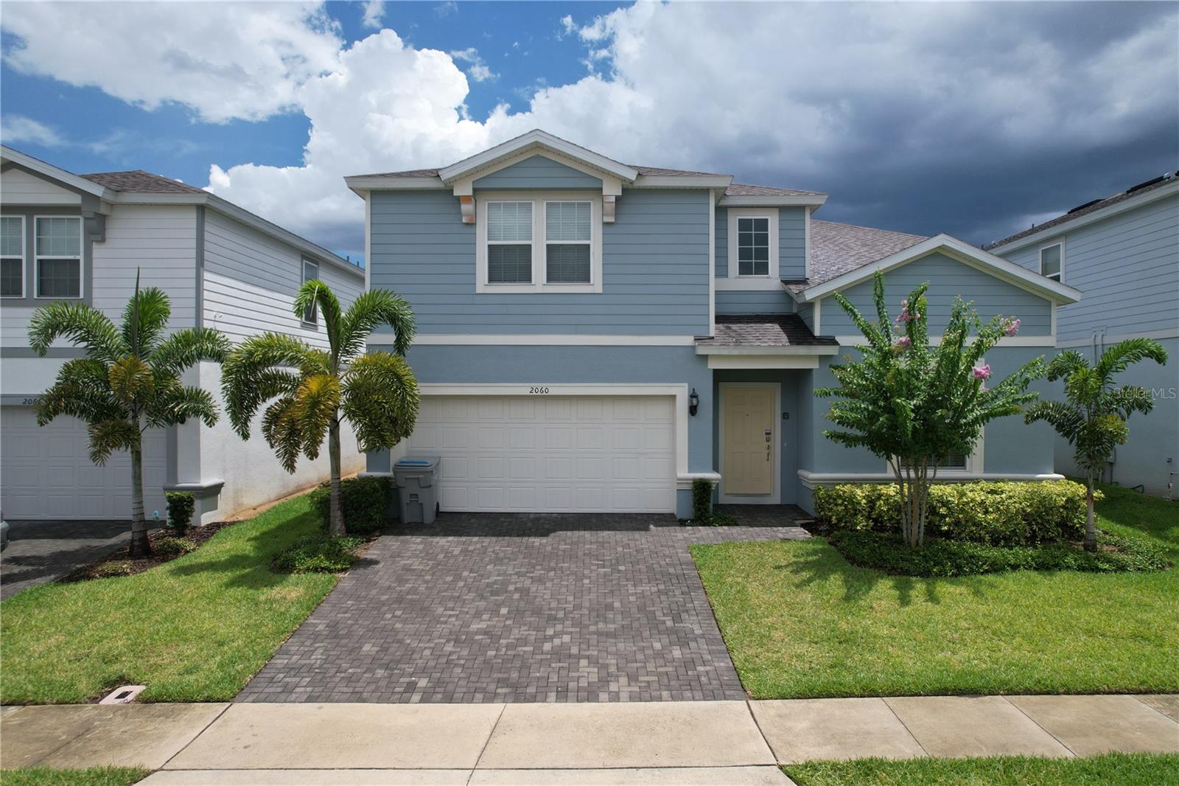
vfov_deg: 57.2
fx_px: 720
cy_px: 393
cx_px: 590
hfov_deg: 78.6
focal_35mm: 22
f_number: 2.8
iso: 110
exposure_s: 1/3000
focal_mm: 8.38
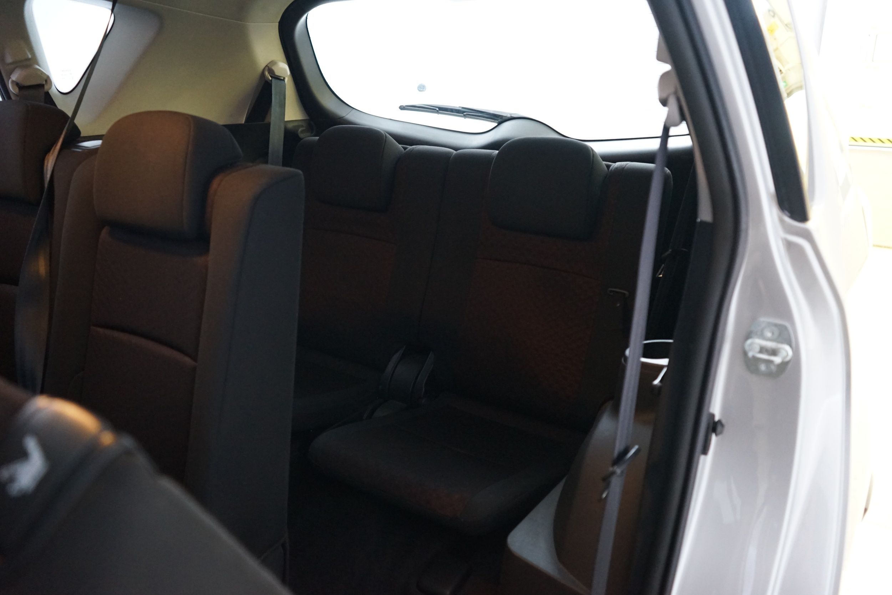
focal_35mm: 29
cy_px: 298
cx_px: 446
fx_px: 719
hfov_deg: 63.7
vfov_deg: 45.0
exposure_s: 1/13
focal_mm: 29
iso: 4000
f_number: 4
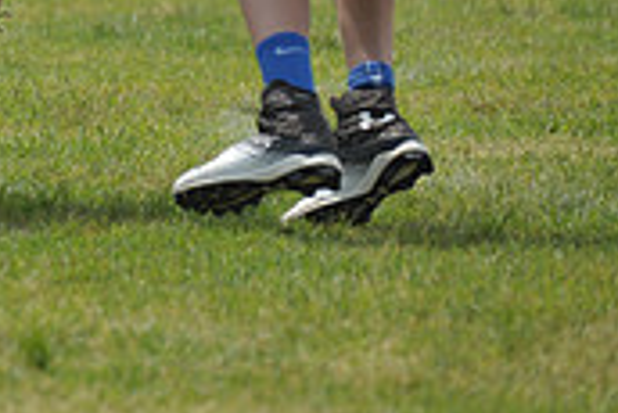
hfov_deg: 2.5
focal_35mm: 809
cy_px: -262
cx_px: -115
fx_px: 13899
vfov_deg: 1.7
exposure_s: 1/4000
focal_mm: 240
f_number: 4
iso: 640
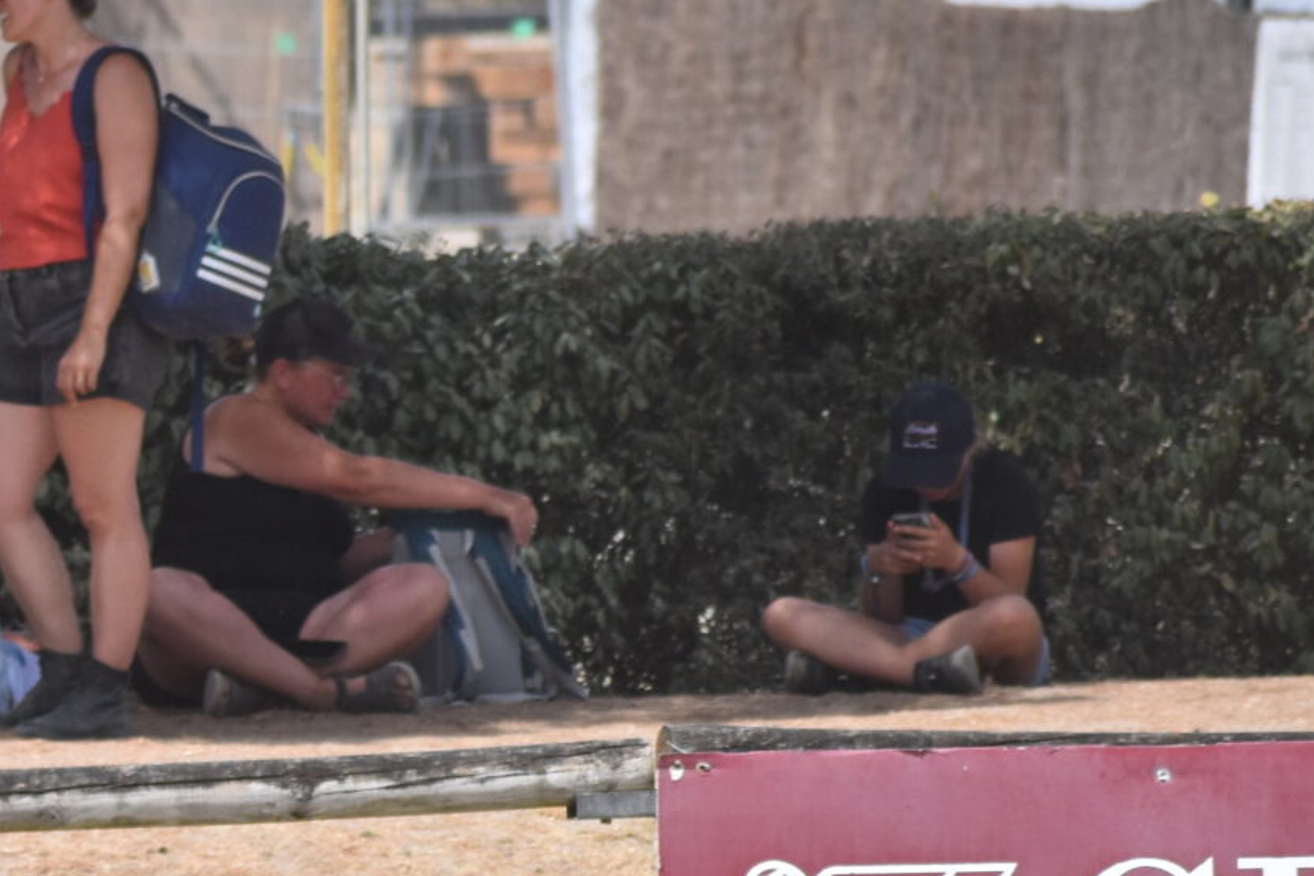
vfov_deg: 1.6
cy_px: 832
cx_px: -649
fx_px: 32154
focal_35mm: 881
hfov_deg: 2.3
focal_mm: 190
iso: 400
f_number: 7.1
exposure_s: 1/1600
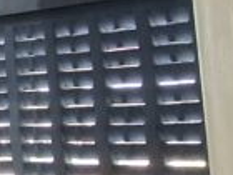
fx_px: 639
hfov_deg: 13.9
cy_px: 73
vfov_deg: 15.6
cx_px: -336
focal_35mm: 95
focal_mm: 1.74
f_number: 2.2
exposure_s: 1/50
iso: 125
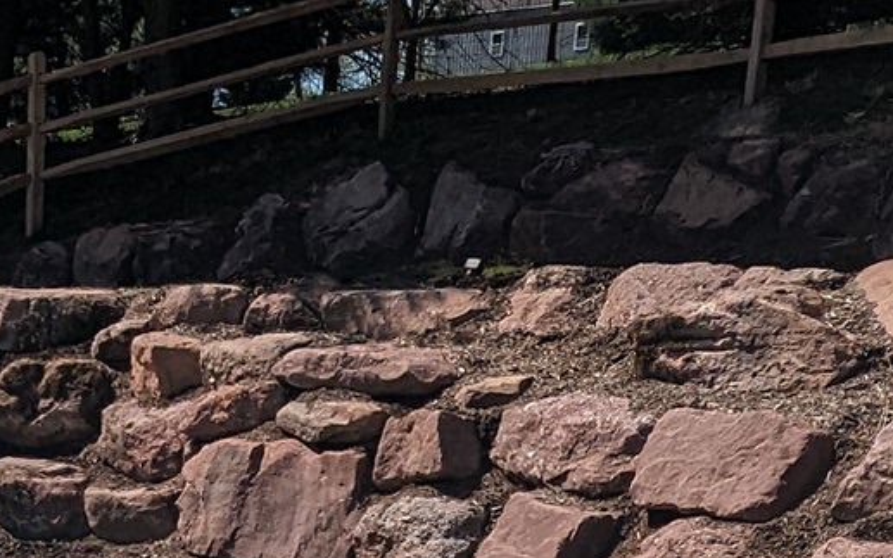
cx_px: -69
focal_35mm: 84
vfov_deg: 13.7
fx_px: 2044
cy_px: 1049
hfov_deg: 23.3
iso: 53
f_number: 2.2
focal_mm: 2.35
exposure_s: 1/2632
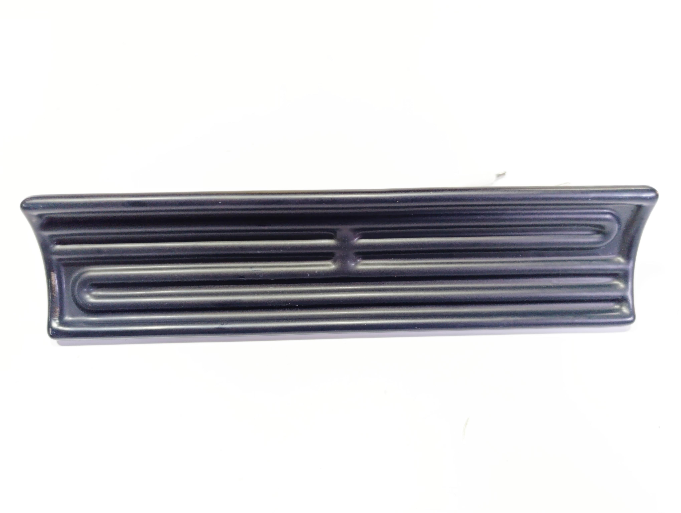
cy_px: 256
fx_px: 453
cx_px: 340
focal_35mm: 23
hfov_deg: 73.8
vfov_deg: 59.0
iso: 320
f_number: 1.6
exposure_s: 1/100
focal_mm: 6.14
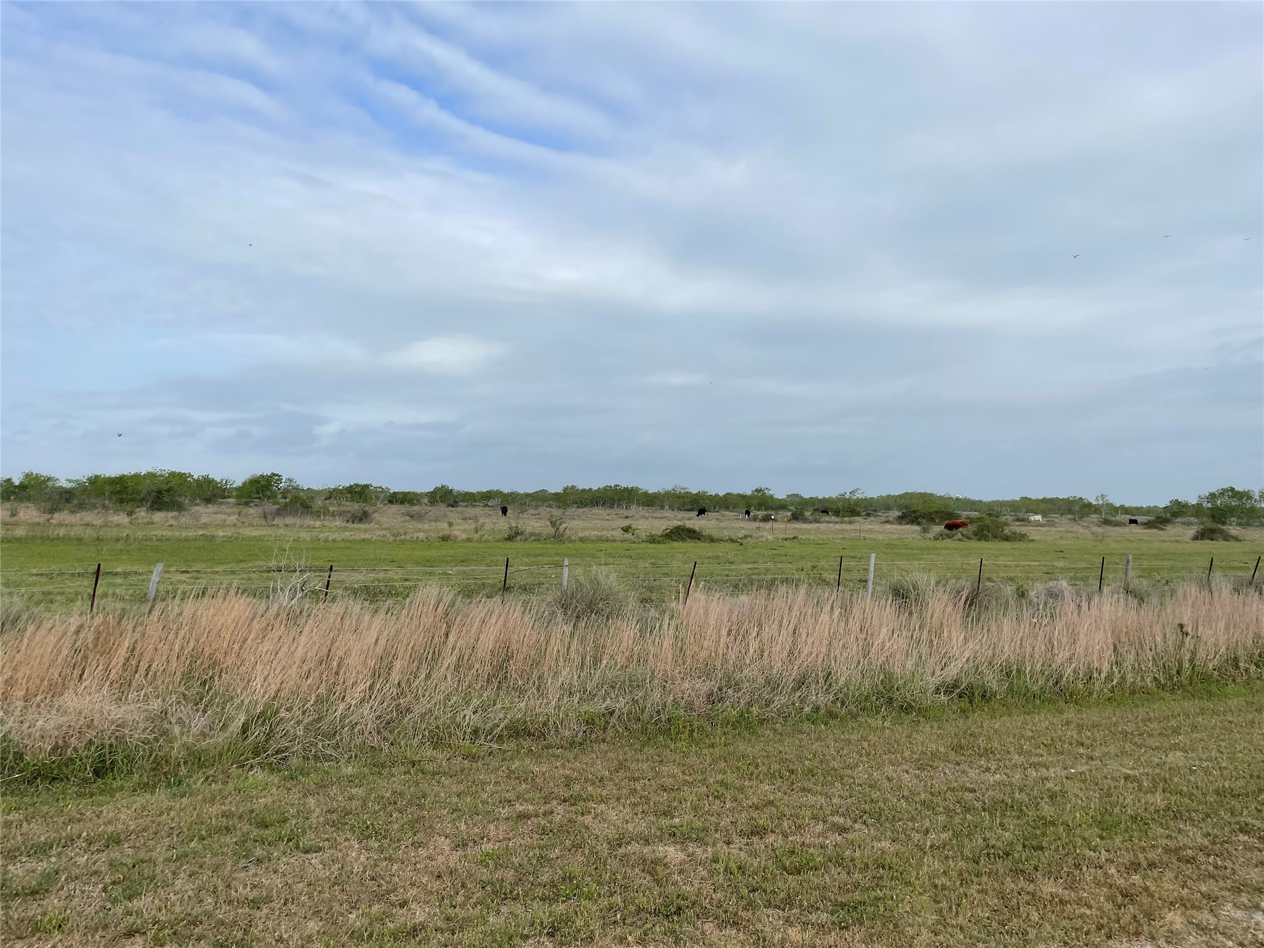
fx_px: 949
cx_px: 632
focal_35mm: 26
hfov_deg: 67.3
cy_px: 474
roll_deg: -0.3
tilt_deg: +2.2
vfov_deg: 53.1
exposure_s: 1/4292
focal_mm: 4.2
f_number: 1.6
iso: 32
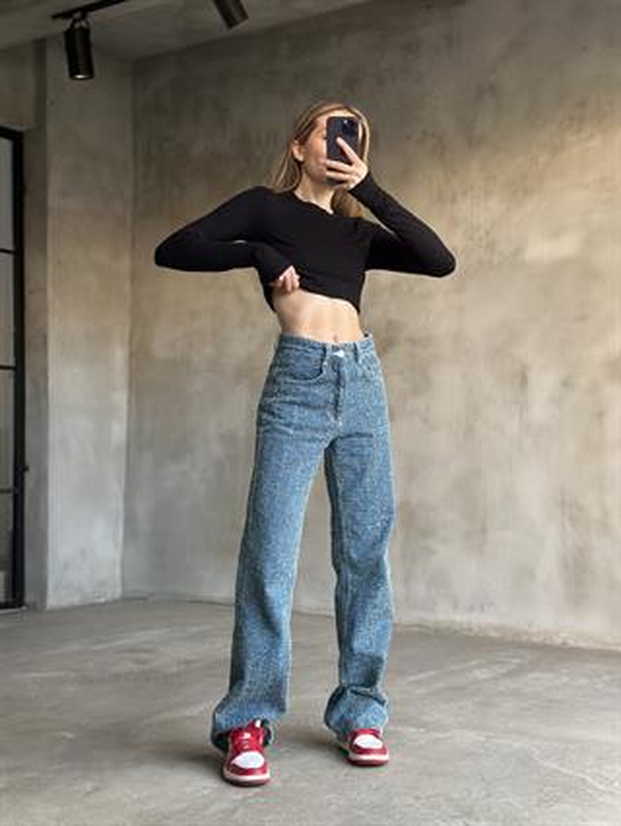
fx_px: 1147
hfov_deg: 30.3
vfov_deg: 39.6
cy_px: 413
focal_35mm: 48
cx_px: 310
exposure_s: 1/60
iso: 250
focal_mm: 6.86
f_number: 1.78
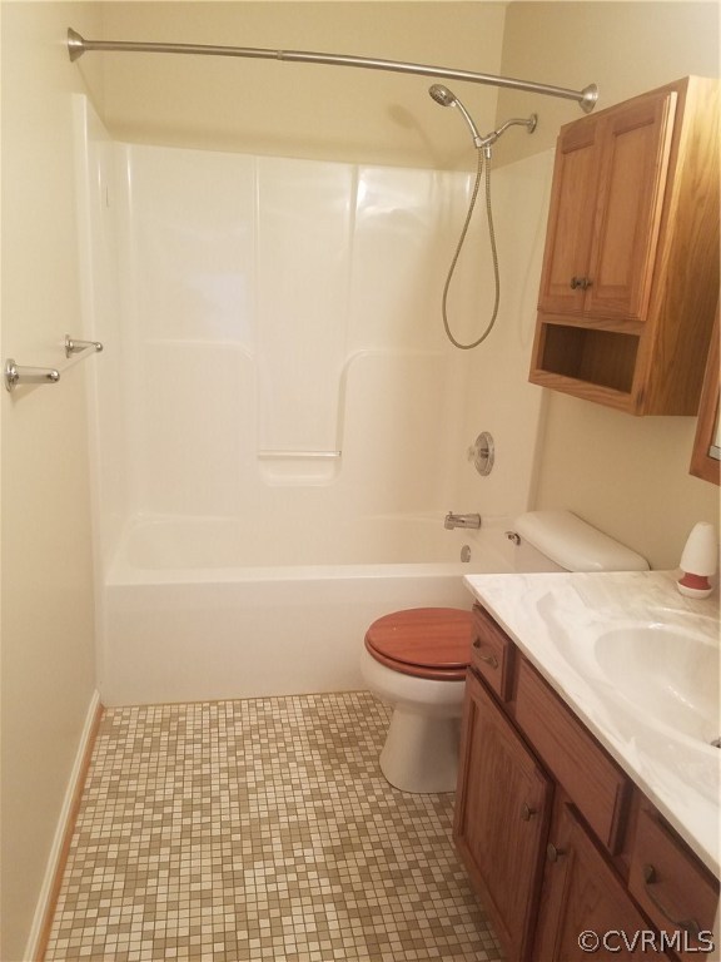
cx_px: 360
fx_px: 722
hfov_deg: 53.1
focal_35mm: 26
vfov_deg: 67.3
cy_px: 481
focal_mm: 4.2
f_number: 1.7
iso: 160
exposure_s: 1/30
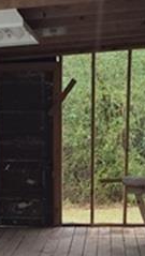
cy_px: 285
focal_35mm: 101
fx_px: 688
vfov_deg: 20.1
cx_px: 3
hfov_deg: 11.9
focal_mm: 5.4
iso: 250
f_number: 1.8
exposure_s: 1/40
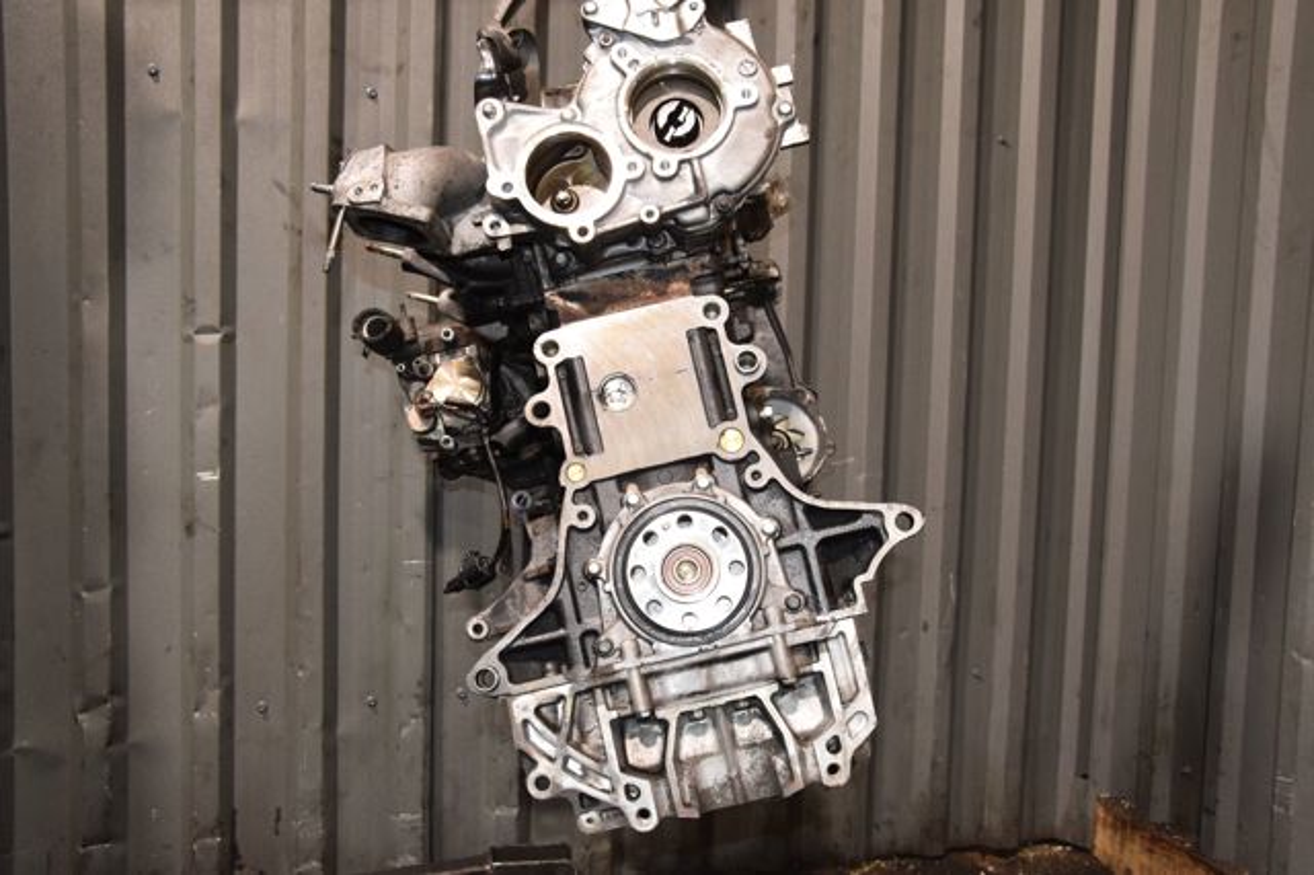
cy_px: 438
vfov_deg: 39.9
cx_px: 657
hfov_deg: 57.2
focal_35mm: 33
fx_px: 1204
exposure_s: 1/60
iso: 1600
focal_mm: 22
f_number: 5.6
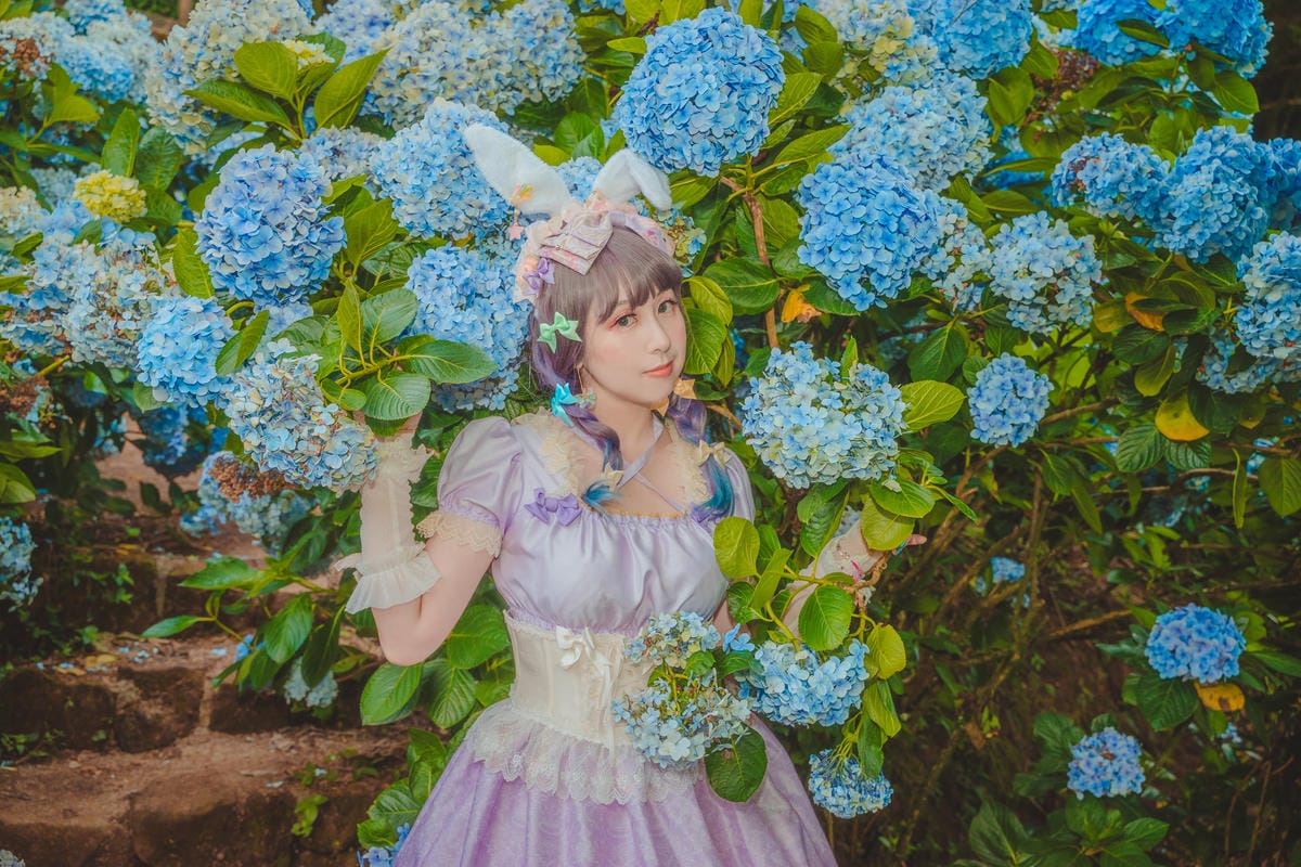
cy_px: 434
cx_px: 650
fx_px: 1265
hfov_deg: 54.4
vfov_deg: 37.9
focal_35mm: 35
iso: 250
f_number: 5.6
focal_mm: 35
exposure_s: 1/200
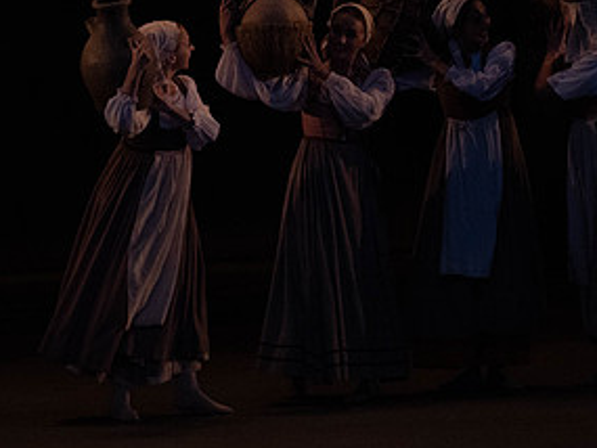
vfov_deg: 2.6
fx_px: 9921
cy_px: 87
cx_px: 350
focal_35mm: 575
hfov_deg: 3.4
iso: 8000
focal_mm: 294
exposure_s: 1/250
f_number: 5.6
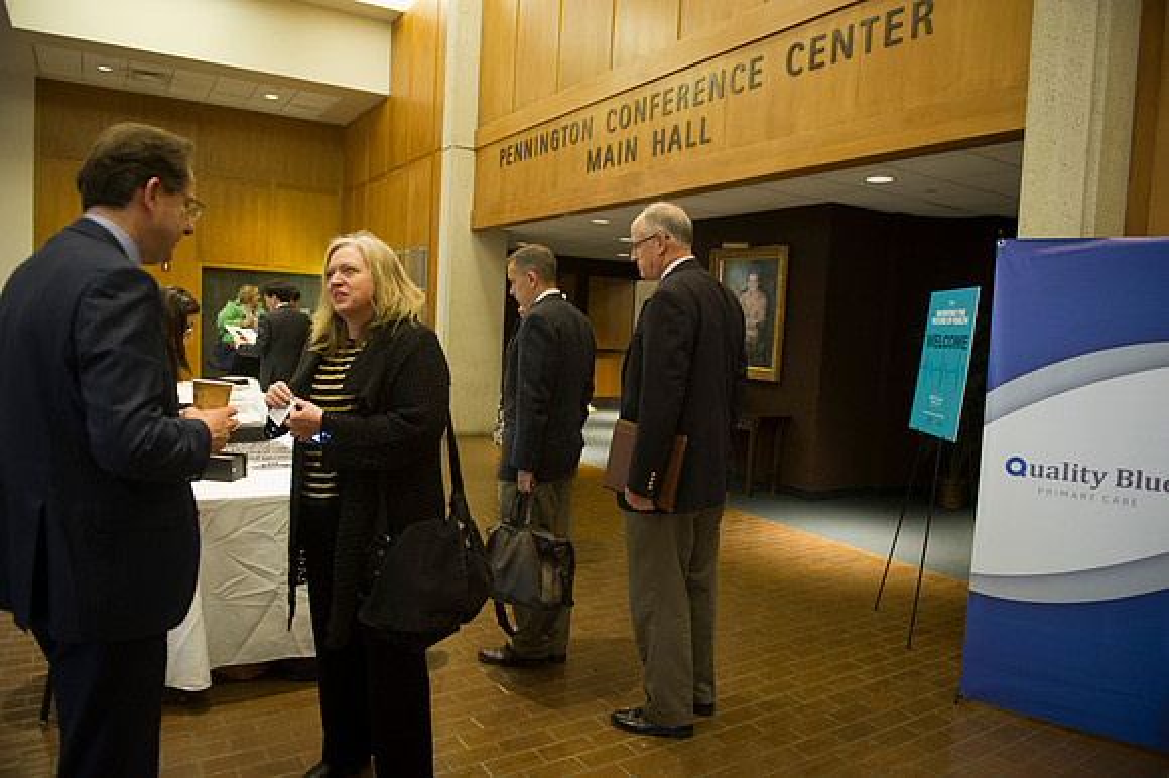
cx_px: 584
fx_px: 779
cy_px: 389
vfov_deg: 53.1
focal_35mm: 24
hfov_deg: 73.8
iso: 2500
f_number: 2.8
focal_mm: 24
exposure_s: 1/50
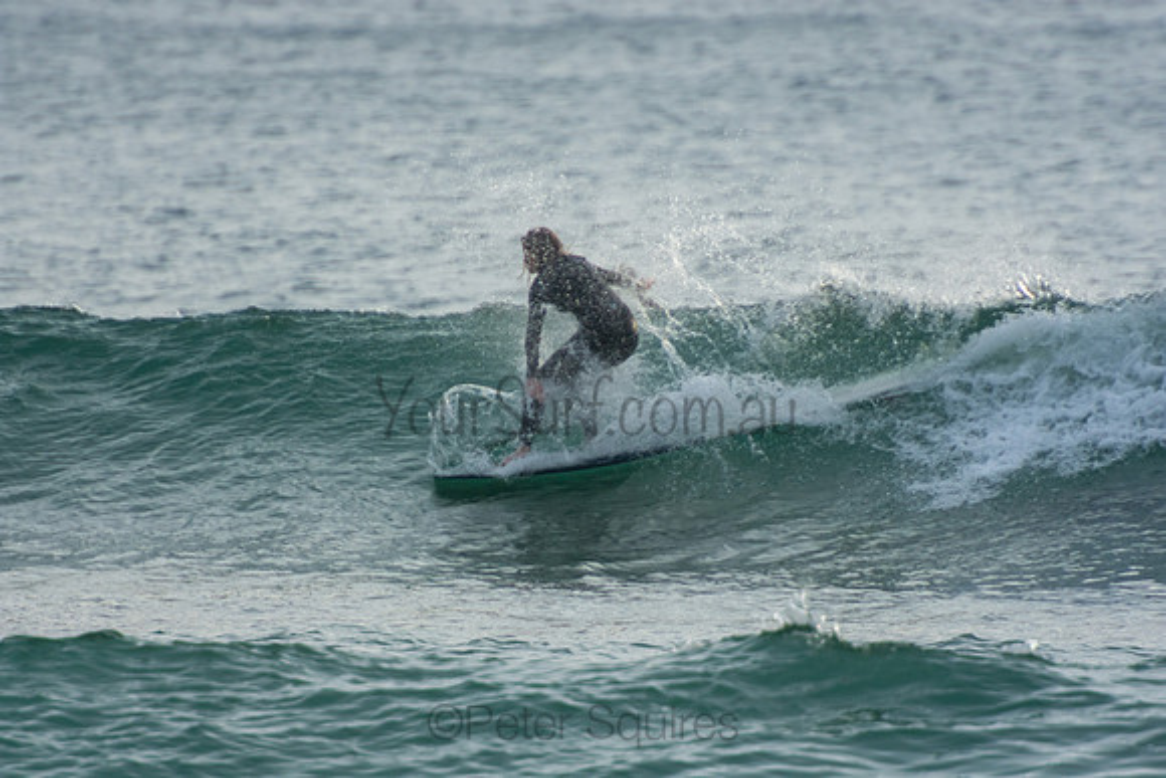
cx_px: 583
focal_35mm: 600
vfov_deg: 2.3
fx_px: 19437
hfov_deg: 3.4
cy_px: 389
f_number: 5.6
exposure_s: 1/1000
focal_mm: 400
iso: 360
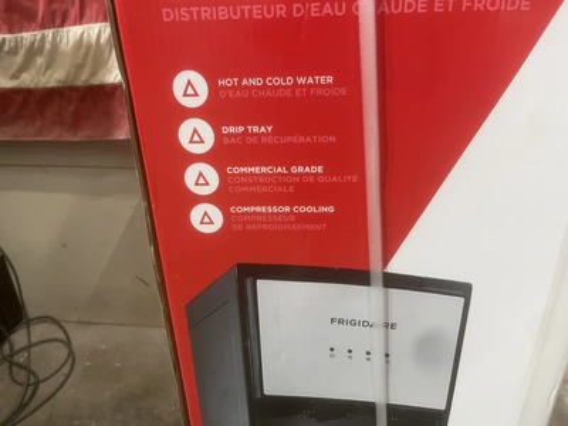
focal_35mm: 26
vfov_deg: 53.1
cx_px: 284
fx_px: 427
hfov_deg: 67.3
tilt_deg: -24.2
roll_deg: +3.1
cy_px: 213
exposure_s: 1/60
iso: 160
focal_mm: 5.1
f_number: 1.6
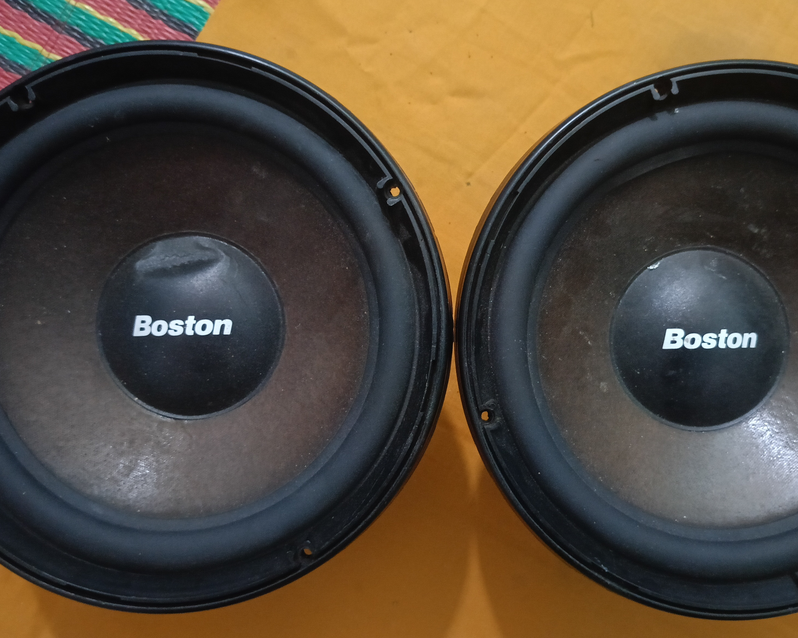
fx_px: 756
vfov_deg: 45.8
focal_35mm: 32
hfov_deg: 55.5
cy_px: 330
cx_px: 444
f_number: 1.75
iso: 6400
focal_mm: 5.24
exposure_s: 1/25
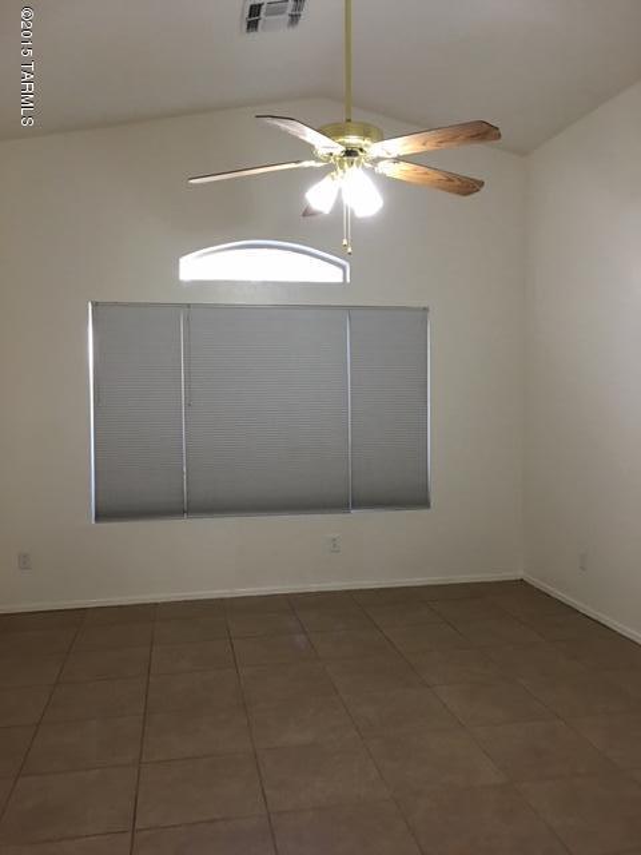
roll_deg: -0.2
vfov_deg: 61.7
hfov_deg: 48.2
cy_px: 428
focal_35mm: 29
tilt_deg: -2.0
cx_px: 320
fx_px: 716
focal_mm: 4.15
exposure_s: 1/10
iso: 100
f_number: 2.2
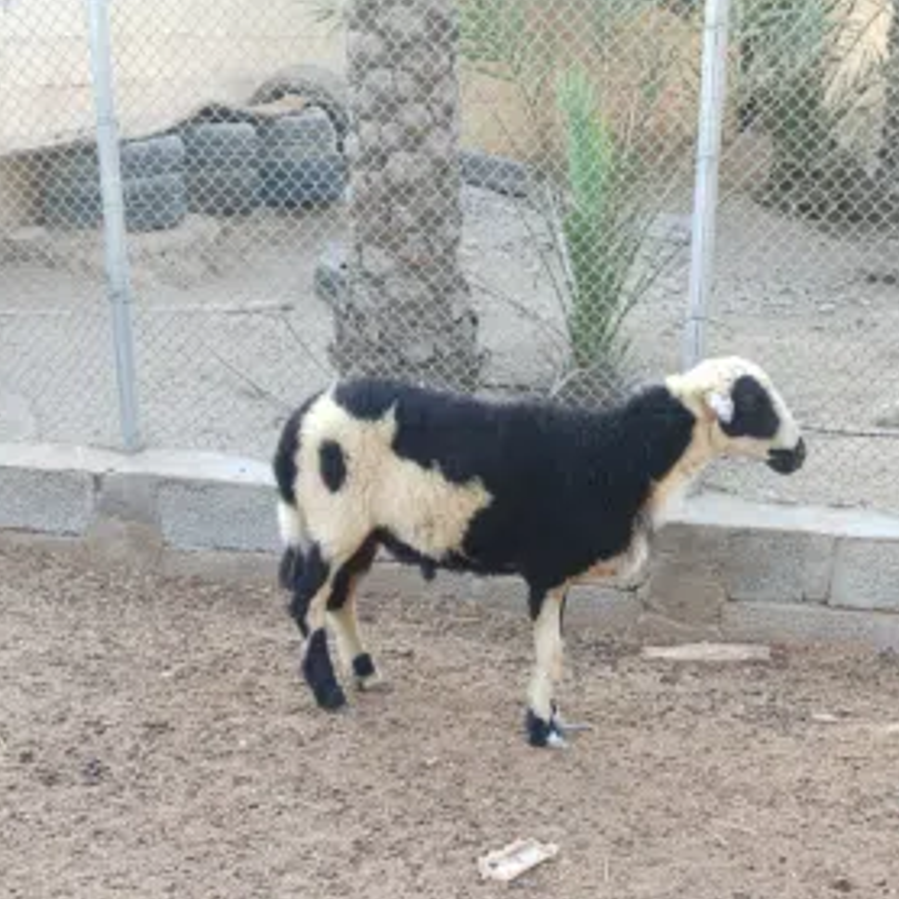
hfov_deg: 28.2
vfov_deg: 28.0
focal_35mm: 61
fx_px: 1792
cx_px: 453
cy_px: 576
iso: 269
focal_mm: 5.25
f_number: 1.75
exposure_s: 1/100
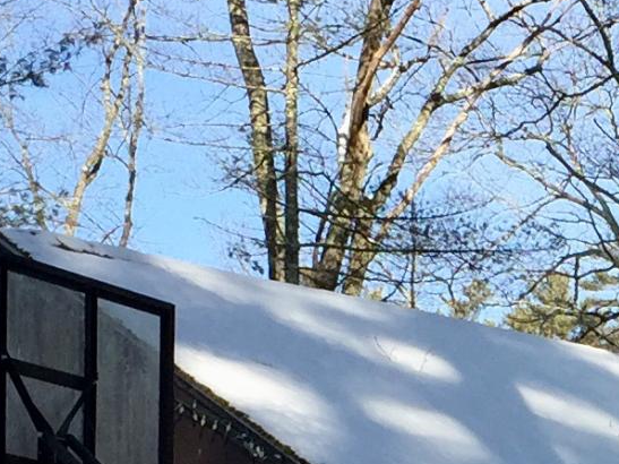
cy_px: 731
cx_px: 829
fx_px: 2843
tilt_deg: +2.8
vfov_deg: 9.1
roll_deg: +0.6
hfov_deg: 12.0
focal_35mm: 159
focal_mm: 4.15
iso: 32
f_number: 2.2
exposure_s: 1/1068
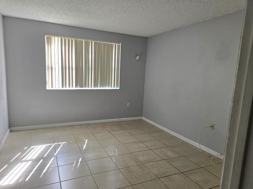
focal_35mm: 24
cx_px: 124
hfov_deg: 71.6
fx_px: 175
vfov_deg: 56.8
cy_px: 98
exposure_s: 1/180
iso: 80
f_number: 1.8
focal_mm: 5.4
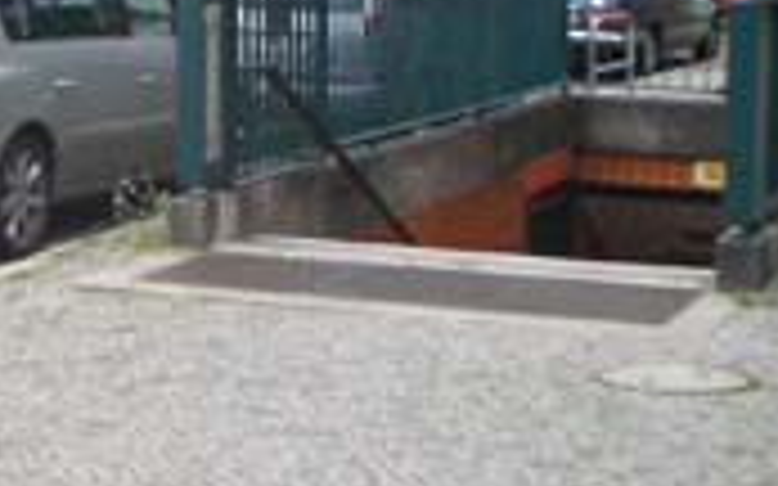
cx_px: -148
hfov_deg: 18.8
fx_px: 2226
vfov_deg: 12.4
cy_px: 112
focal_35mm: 105
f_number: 4.3
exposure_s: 1/1000
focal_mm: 6.2
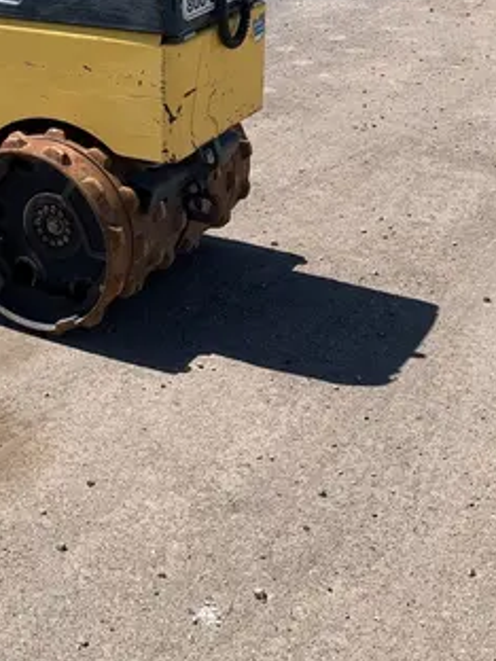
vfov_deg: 31.1
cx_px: 4
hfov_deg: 23.1
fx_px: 1165
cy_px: 160
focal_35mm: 61
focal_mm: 4.25
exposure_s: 1/2681
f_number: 1.8
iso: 25
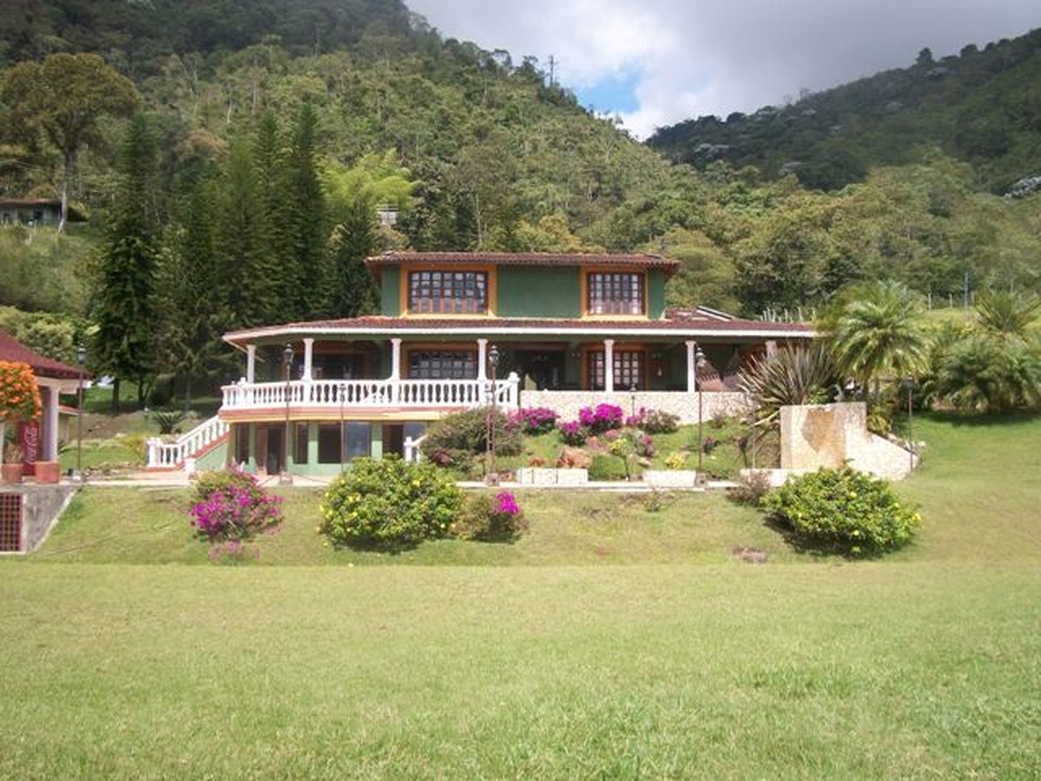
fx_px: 962
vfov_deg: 44.2
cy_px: 390
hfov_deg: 56.8
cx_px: 520
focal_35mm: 32
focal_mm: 5.7
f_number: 5.5
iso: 80
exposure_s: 1/320
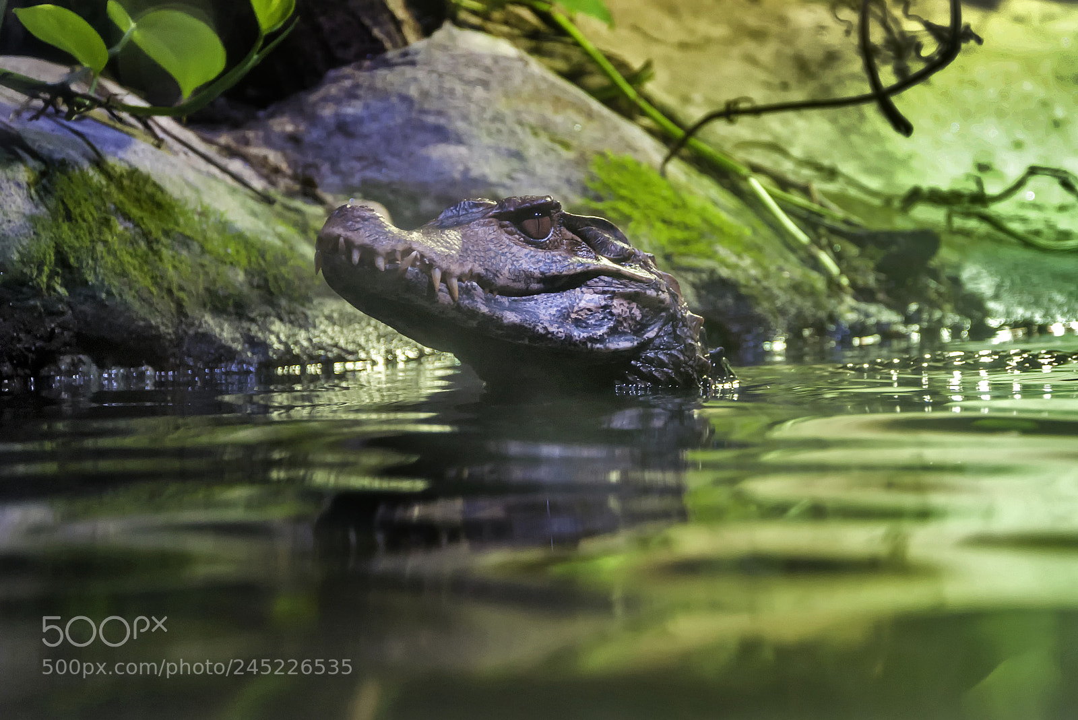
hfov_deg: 19.4
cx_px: 539
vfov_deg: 13.1
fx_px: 3146
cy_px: 360
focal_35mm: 105
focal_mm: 70
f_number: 5.3
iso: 800
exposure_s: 1/40
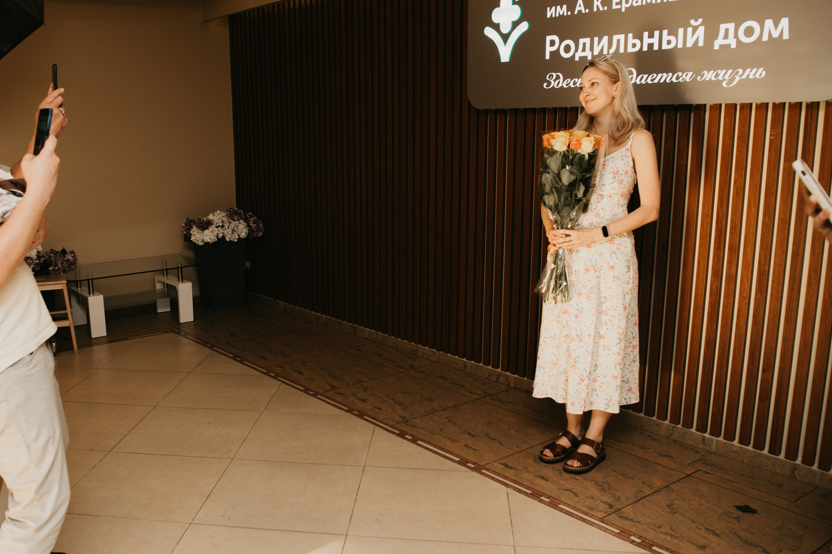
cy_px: 302
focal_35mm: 33
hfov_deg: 56.2
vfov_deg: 39.9
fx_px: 763
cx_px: 291
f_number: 4
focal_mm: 24
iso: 160
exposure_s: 1/160
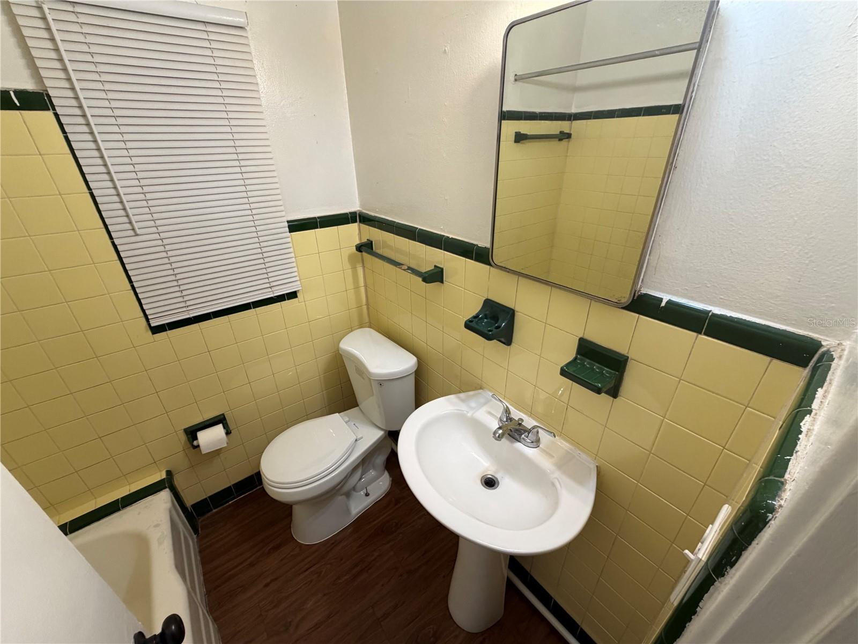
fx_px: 347
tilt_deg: -27.9
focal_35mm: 14
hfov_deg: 102.1
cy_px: 322
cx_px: 429
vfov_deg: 85.7
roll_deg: +1.1
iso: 250
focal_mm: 2.22
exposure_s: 1/120
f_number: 2.2
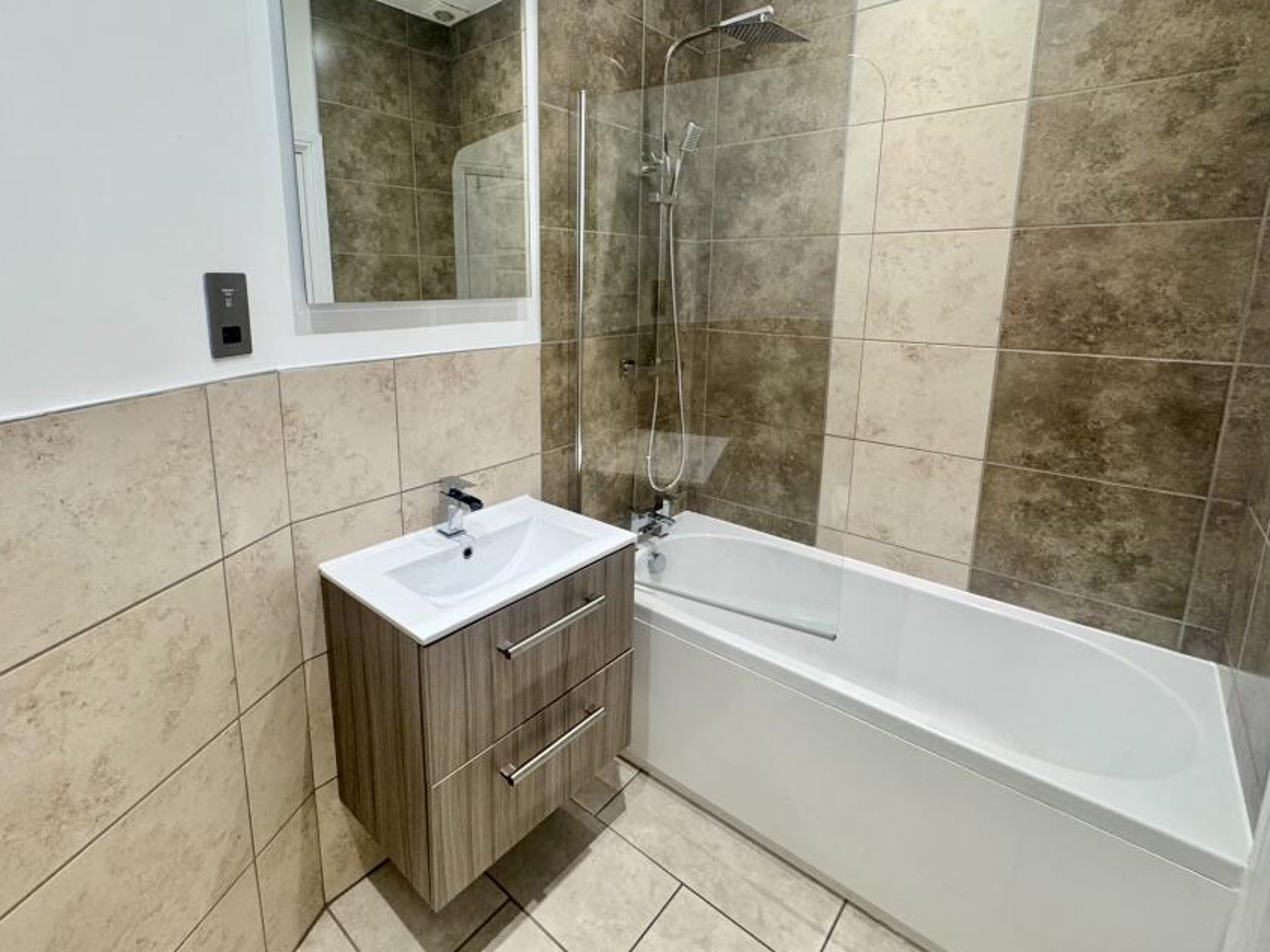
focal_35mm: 17
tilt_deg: -9.4
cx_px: 592
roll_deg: -0.5
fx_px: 624
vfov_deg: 74.1
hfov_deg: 90.9
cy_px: 396
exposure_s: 1/100
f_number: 2.2
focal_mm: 2.22
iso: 200
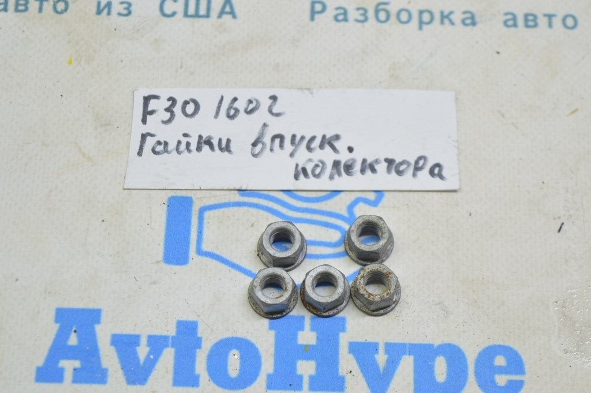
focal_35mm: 82
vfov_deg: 16.5
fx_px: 1353
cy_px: 196
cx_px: 296
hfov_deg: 24.6
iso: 400
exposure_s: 1/20
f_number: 5.6
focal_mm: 55
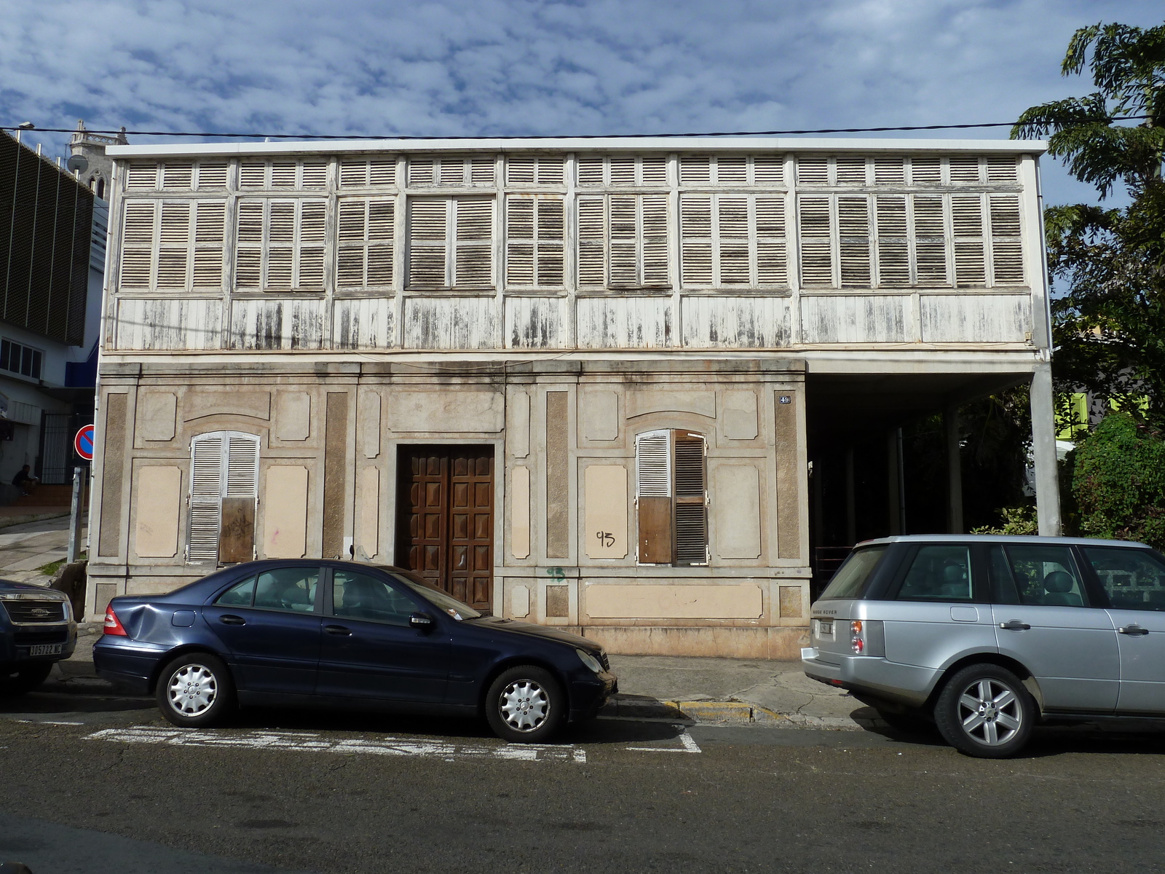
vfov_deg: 54.9
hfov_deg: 69.4
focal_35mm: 25
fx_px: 841
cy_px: 437
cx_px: 582
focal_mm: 4.1
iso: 80
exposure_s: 1/500
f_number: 5.6
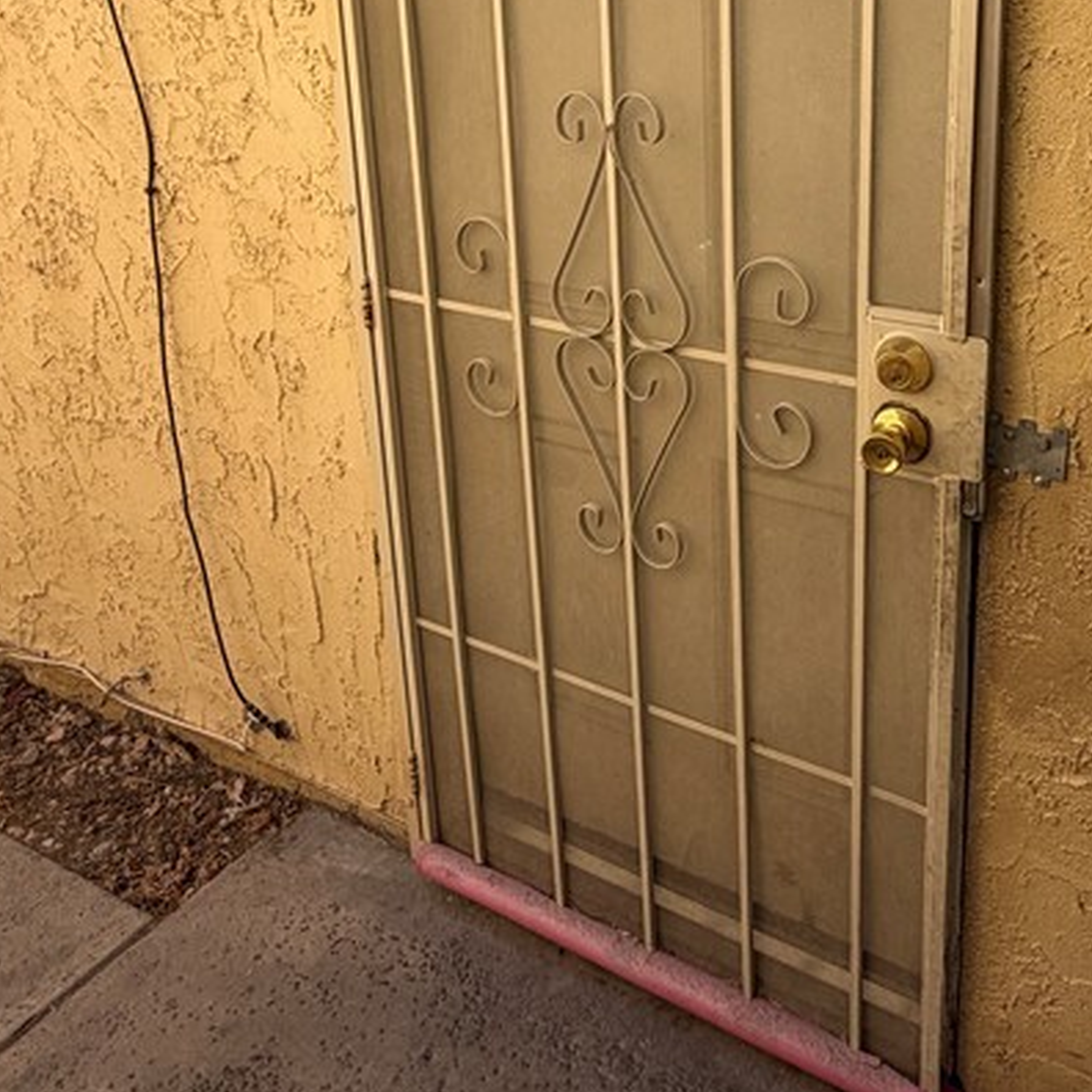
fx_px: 1142
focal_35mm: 32
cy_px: 226
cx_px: 756
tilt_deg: -14.0
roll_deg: +0.9
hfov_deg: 49.9
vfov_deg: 48.4
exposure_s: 1/613
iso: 40
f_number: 2.2
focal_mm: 2.22
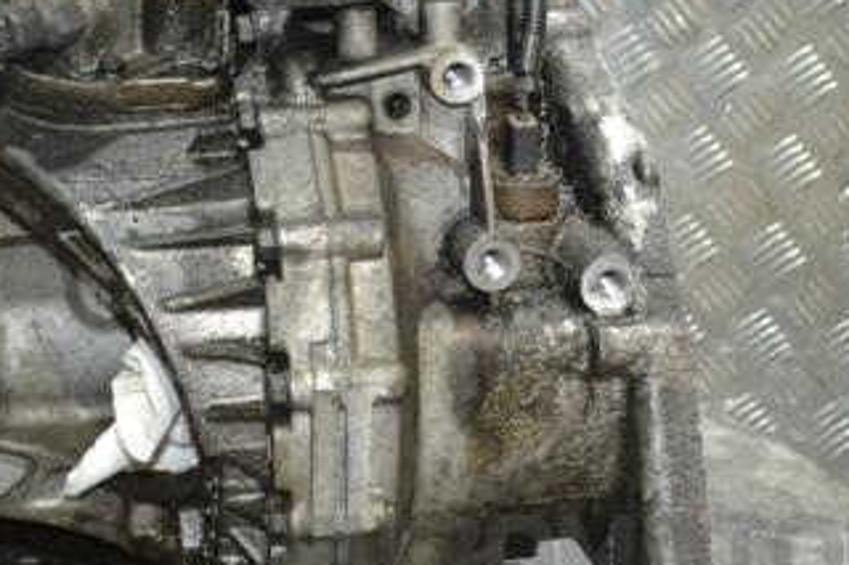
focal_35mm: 90
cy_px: 202
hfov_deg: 22.5
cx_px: 233
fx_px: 2121
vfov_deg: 15.2
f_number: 4.8
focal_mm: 32
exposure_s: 1/60
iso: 2500
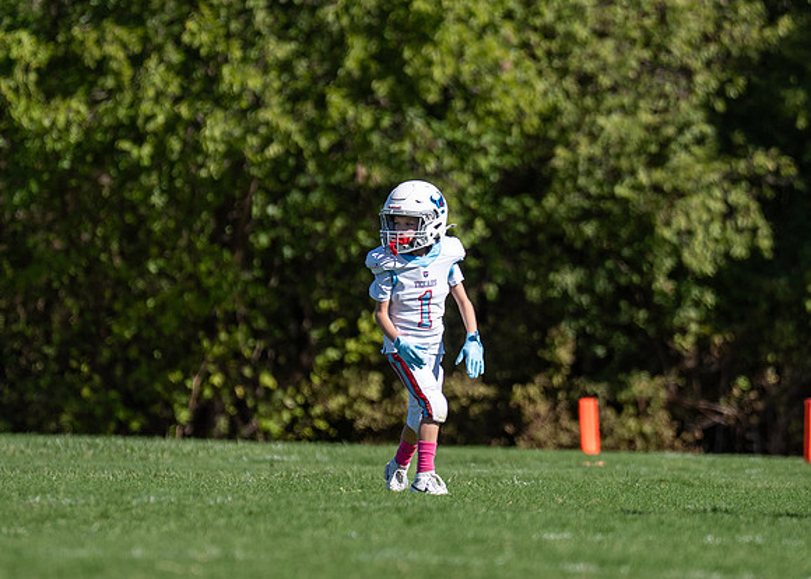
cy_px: 291
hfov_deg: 4.0
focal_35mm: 503
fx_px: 11583
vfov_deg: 2.9
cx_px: 431
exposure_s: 1/2000
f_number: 2.8
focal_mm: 200
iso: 100
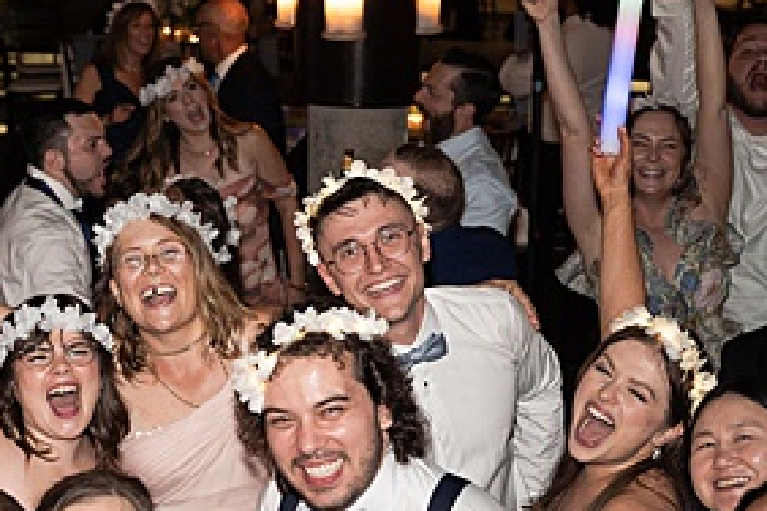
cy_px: 291
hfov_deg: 25.0
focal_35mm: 81
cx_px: 332
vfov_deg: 16.8
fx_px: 1726
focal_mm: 30
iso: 1250
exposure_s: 1/250
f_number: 2.5
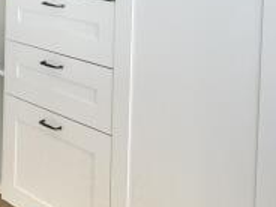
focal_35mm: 78
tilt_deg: -2.3
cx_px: 158
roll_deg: -1.6
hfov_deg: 25.0
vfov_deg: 18.0
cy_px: -42
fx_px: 622
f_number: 2.2
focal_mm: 2.22
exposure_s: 1/225
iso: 40
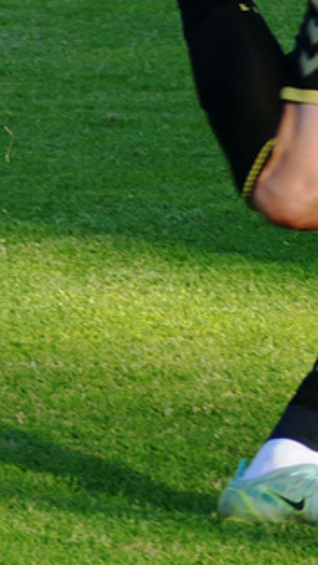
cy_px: -86
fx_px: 8322
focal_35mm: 555
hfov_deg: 2.2
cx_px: 332
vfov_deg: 3.9
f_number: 3.9
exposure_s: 1/500
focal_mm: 52.4
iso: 160
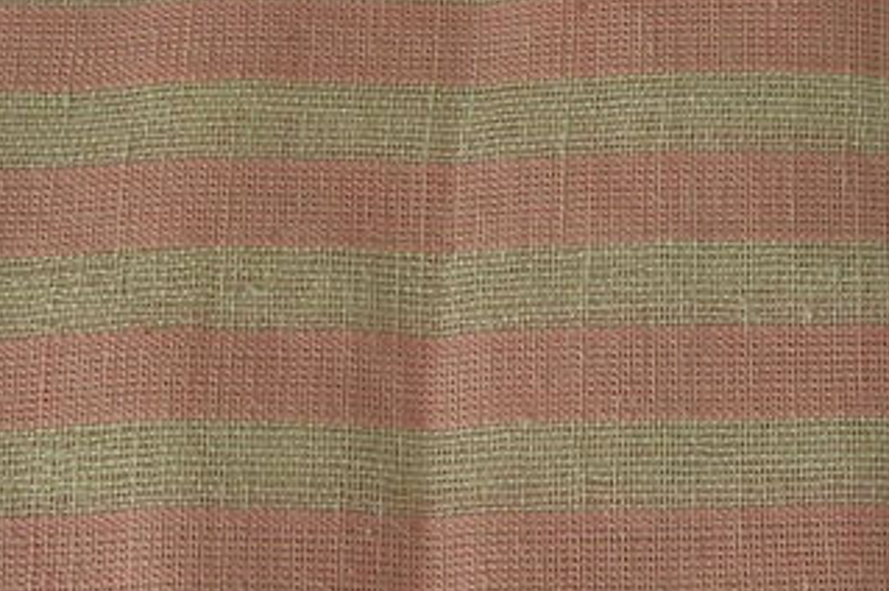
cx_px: 529
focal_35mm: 111
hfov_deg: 18.4
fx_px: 2738
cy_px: 321
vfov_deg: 12.3
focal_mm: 5.7
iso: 50
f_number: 2.9
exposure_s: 1/30
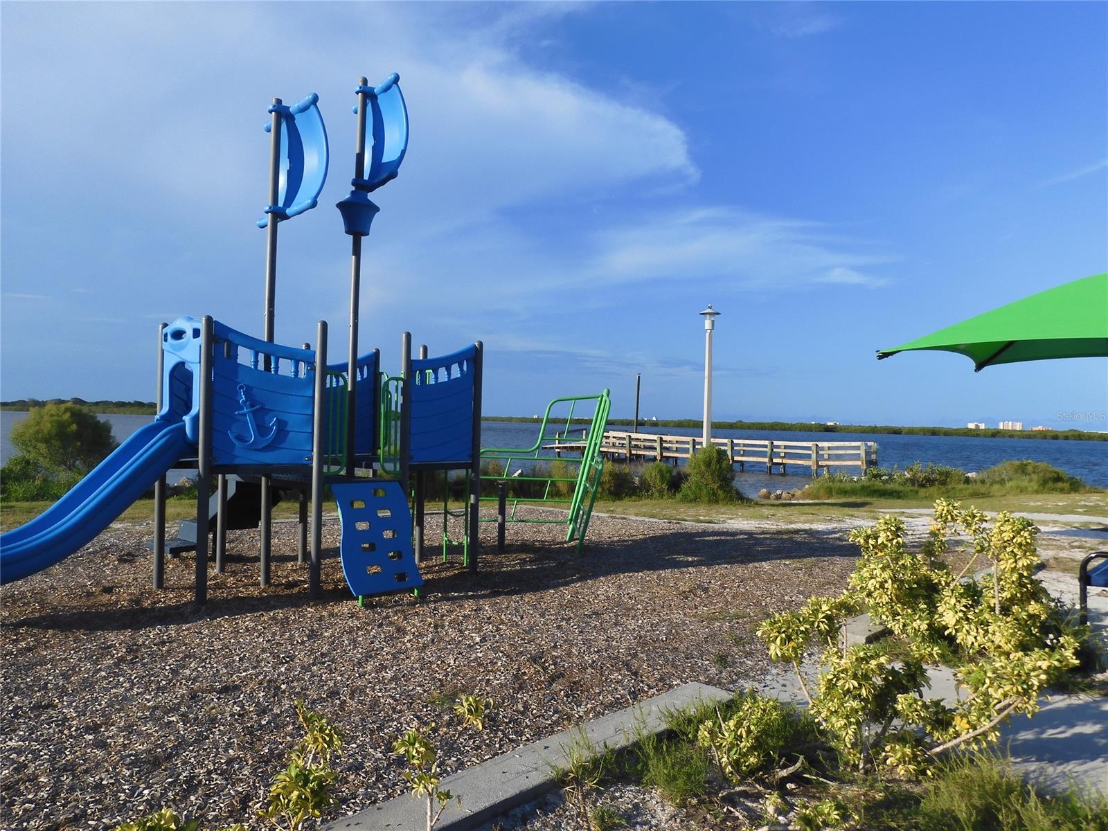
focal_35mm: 24
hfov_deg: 71.6
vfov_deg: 56.8
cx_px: 554
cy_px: 416
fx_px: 768
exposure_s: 1/1000
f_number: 3.4
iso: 100
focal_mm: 4.3
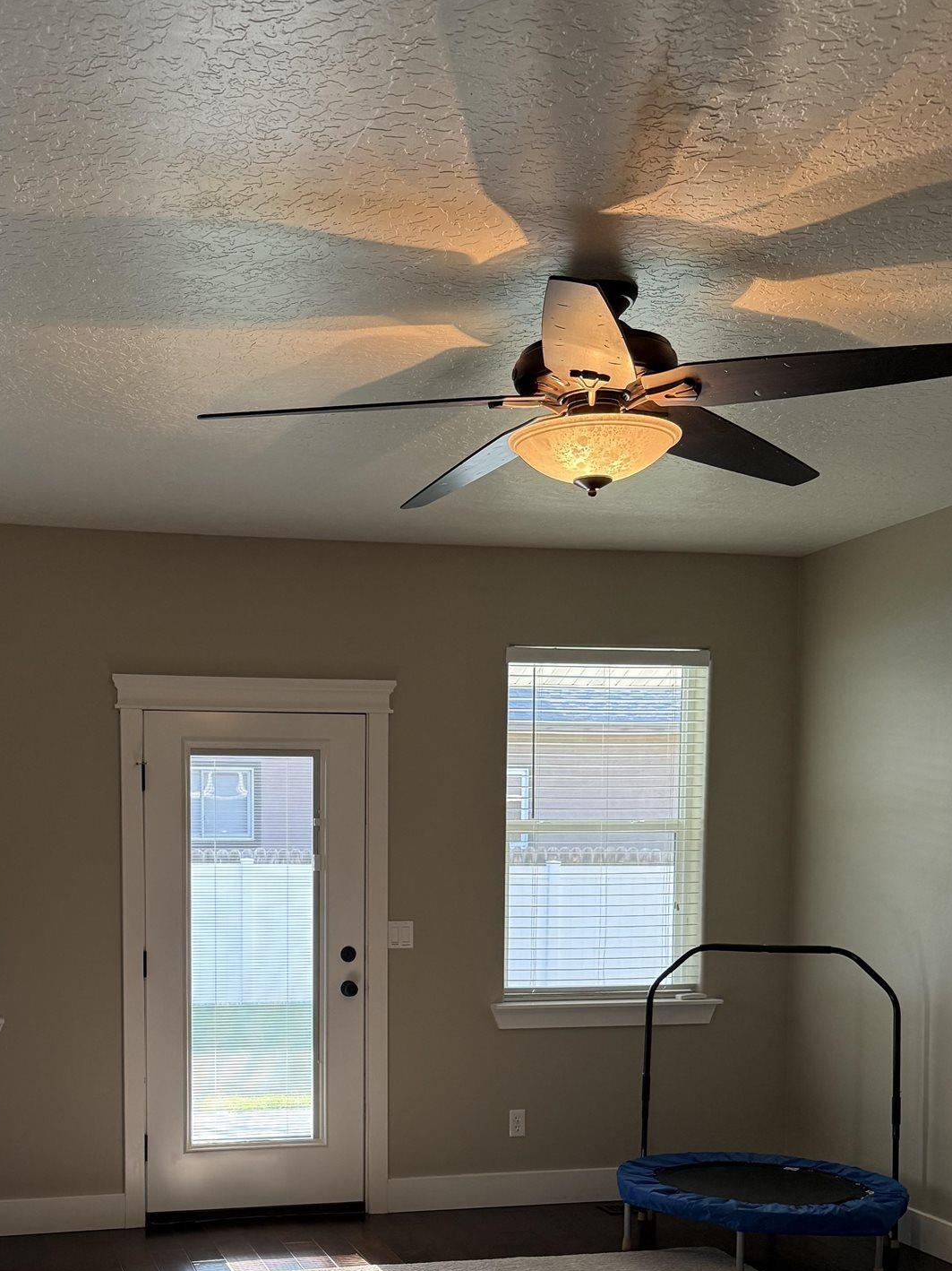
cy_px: 944
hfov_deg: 36.2
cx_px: 272
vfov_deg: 46.3
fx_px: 1431
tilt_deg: -3.2
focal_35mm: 39
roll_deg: -0.3
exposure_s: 1/120
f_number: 1.78
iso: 250
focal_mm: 6.76
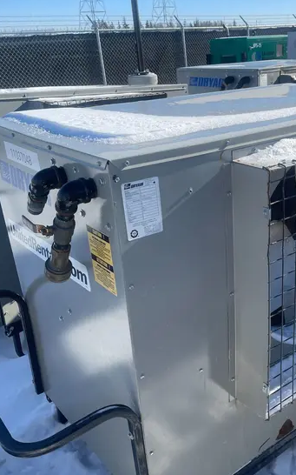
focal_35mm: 37
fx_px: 478
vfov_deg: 52.6
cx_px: 217
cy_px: 266
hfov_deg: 33.8
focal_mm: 4.2
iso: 32
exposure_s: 1/2506
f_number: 1.6
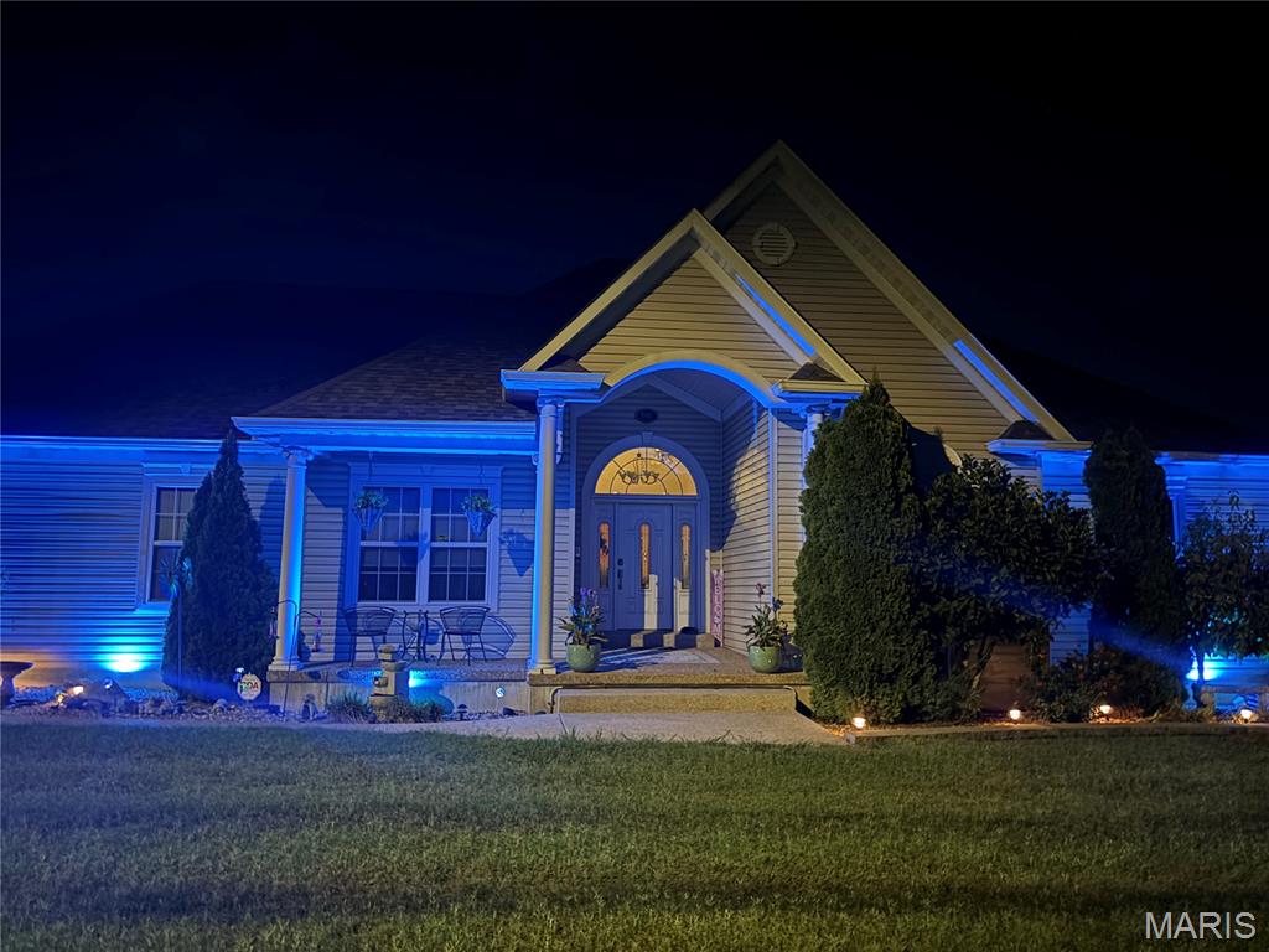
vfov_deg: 53.1
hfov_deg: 67.3
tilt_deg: +7.1
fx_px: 953
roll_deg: -1.5
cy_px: 476
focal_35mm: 26
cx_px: 634
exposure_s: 1/9
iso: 1250
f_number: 1.6
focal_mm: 5.96
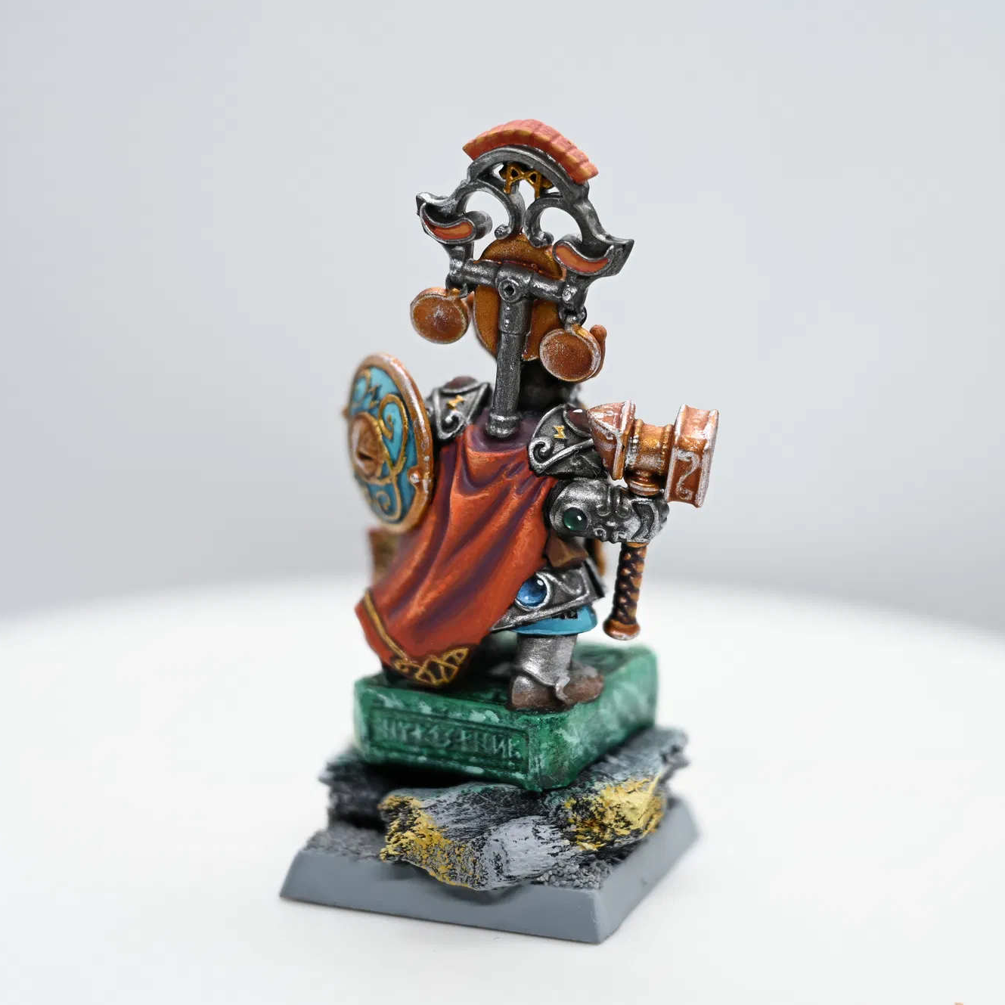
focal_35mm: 124
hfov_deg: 14.1
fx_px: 4073
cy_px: 502
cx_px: 497
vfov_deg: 14.1
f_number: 5.6
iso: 64
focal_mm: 97
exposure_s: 1/30
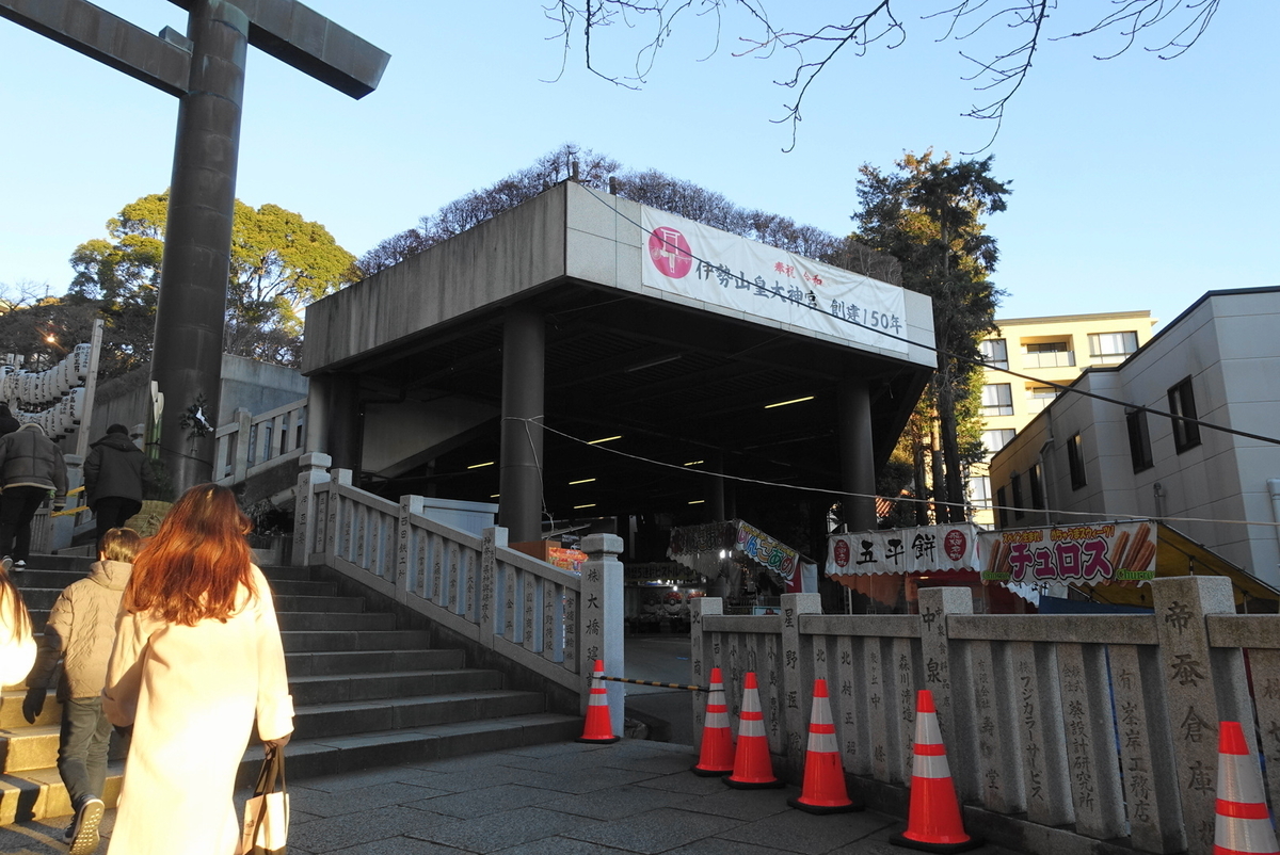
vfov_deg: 53.2
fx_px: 854
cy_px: 428
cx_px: 640
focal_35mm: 24
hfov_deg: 73.7
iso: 320
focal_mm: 8.8
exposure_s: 1/250
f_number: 4
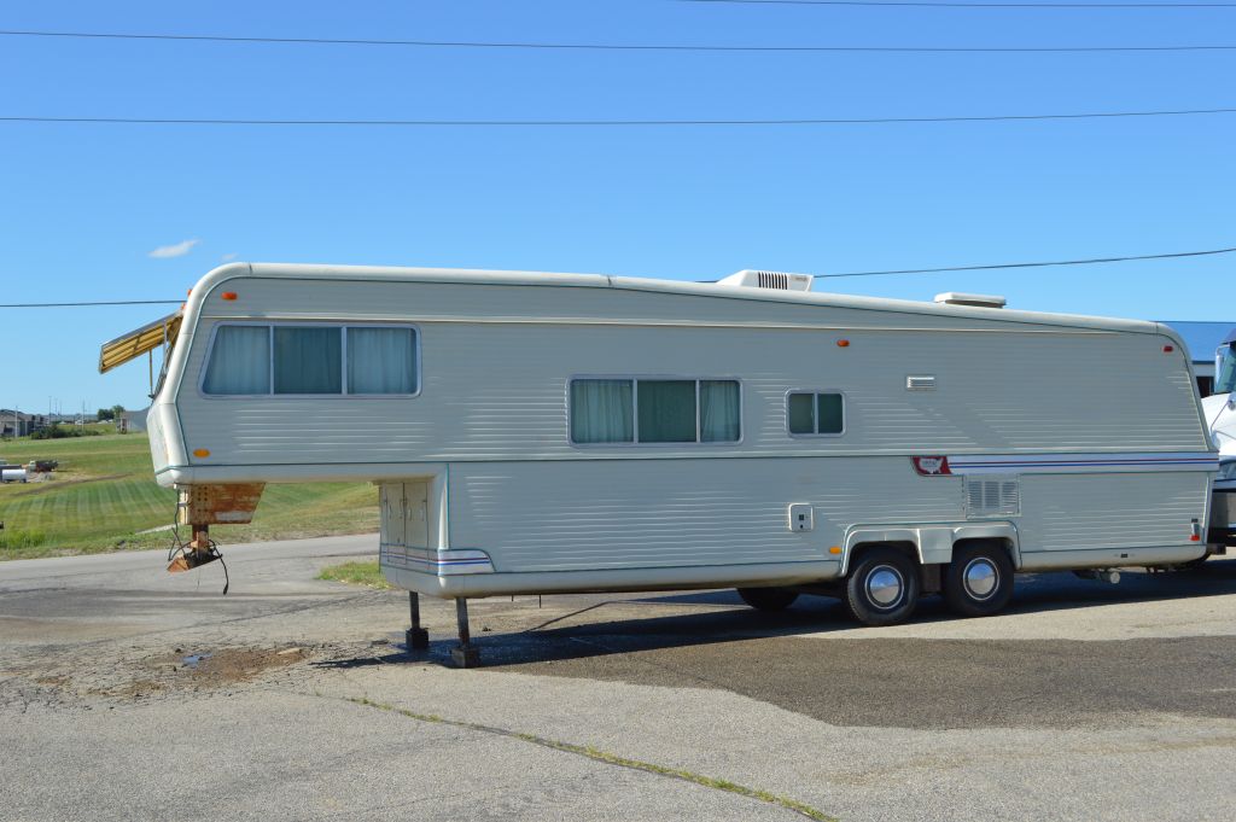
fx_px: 1441
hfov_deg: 46.4
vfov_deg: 31.8
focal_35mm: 42
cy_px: 411
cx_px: 618
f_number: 7.1
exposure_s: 1/200
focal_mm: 28
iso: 100
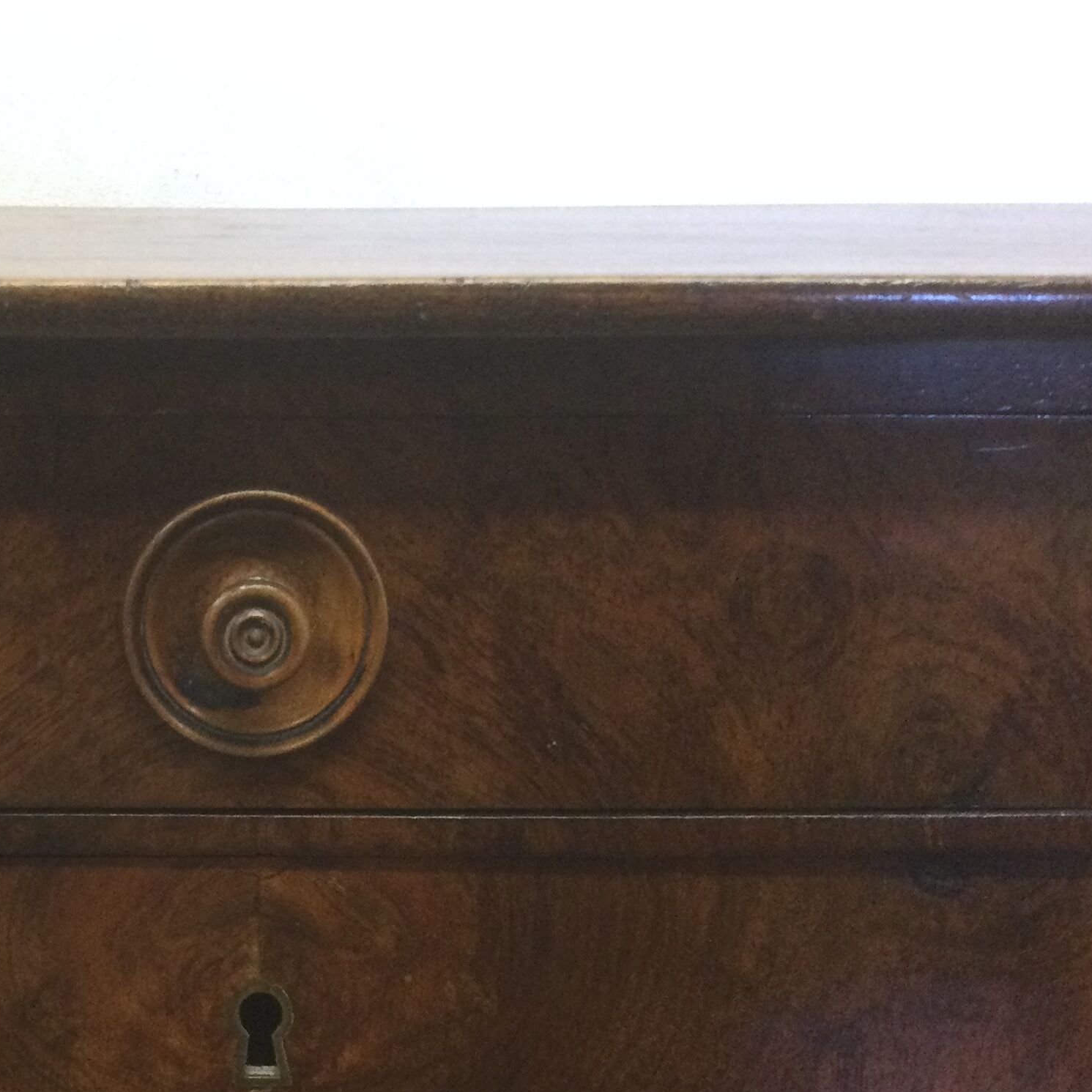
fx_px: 2141
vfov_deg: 27.5
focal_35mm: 60
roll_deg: +1.0
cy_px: 995
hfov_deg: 28.1
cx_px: 241
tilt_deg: -22.3
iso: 160
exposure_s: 1/33
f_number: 2.4
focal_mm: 3.3
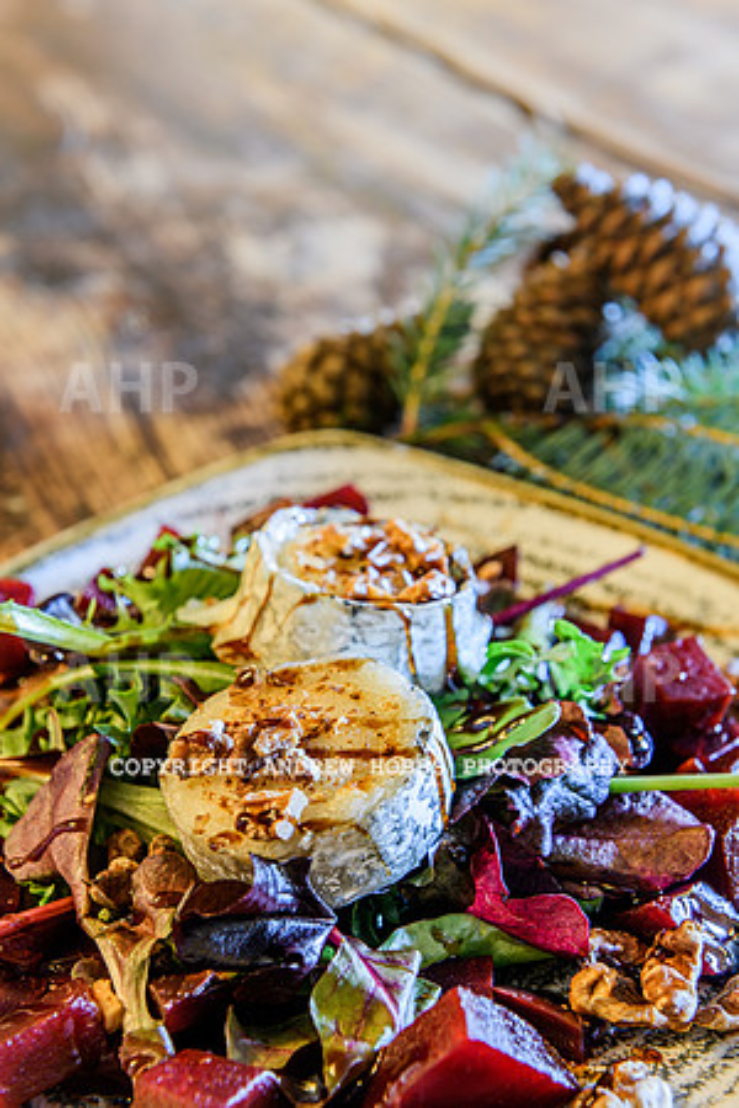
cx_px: 370
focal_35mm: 60
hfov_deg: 22.6
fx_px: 1847
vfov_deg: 33.4
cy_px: 554
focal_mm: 60
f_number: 8
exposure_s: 10
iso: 64
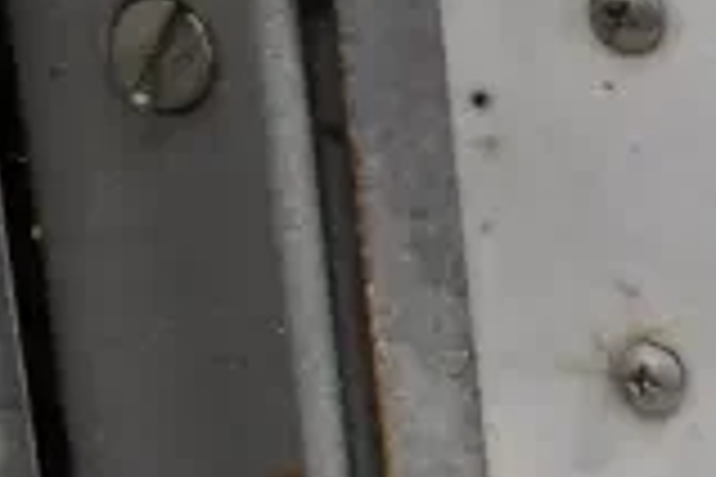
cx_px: 1315
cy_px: 511
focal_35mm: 161
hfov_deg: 11.7
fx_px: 3202
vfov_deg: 8.5
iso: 6400
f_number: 4.5
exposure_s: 1/80
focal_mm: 28
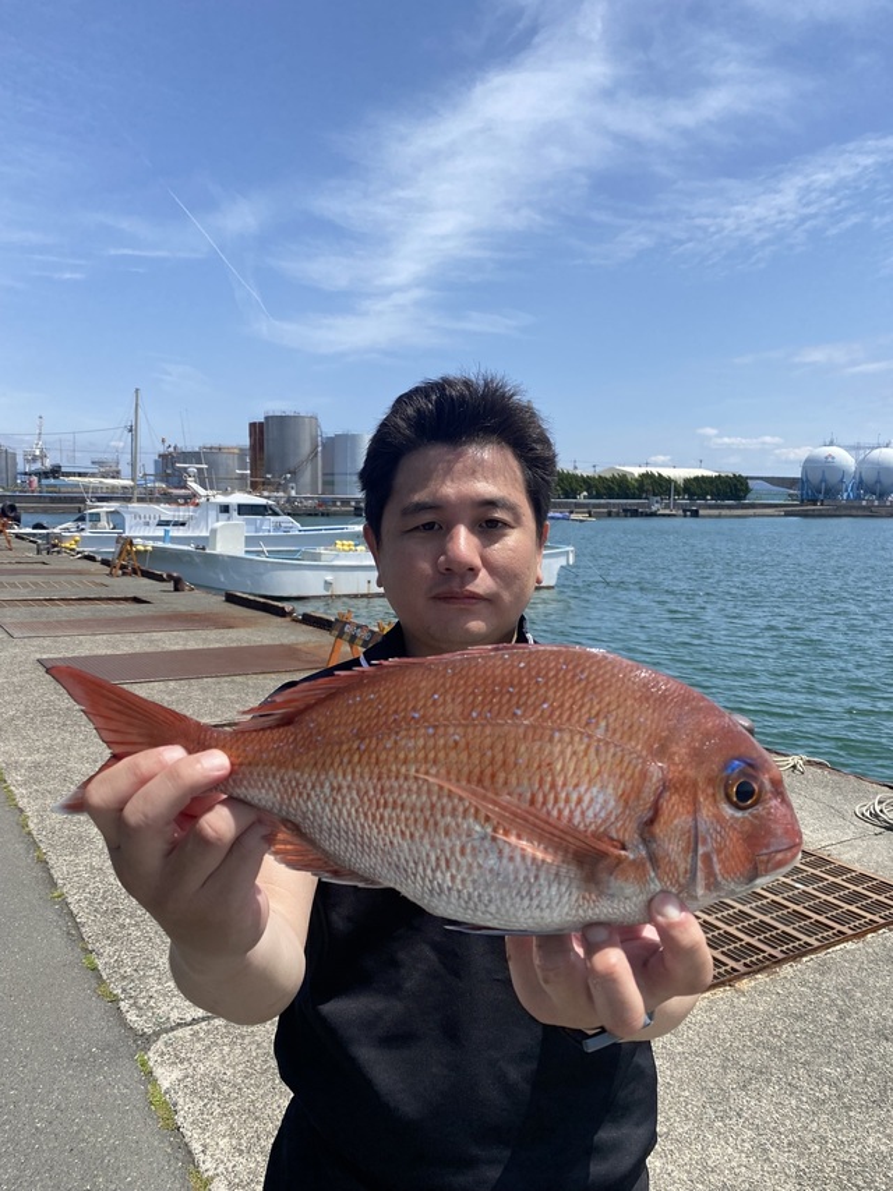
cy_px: 596
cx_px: 446
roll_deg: -1.2
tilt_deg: -5.7
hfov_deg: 53.0
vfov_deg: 67.3
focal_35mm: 26
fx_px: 895
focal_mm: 4.25
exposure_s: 1/2967
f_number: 1.8
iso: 32
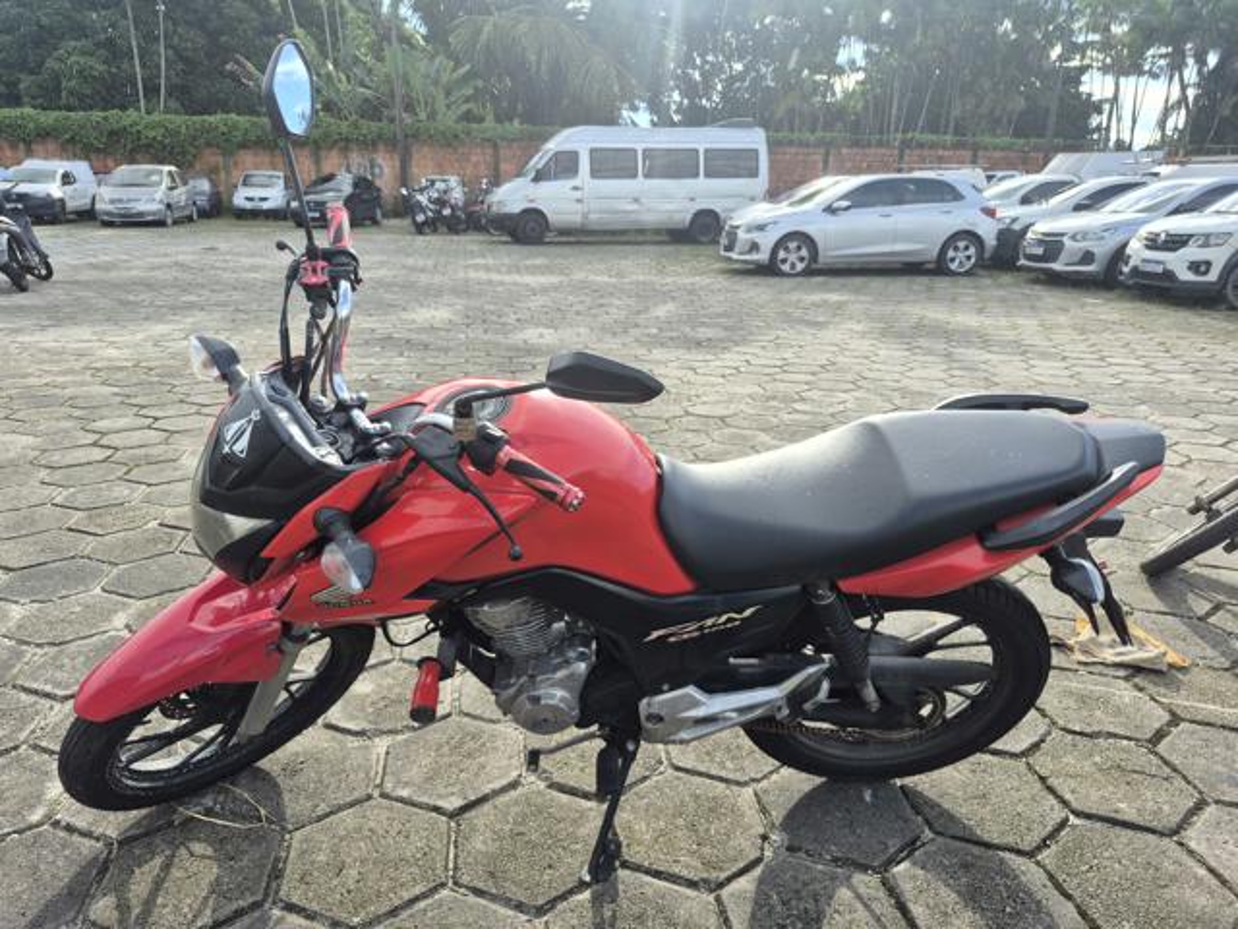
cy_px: 464
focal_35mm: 23
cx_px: 619
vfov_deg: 58.9
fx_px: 823
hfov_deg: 73.9
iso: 25
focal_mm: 5.4
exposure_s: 1/417
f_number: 1.8
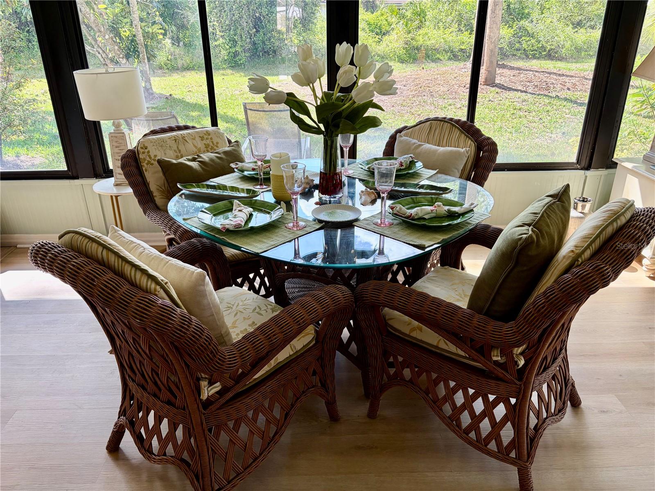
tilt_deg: -23.5
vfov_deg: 53.1
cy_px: 246
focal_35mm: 26
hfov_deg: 67.3
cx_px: 328
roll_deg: +0.2
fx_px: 492
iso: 50
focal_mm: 5.96
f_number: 1.6
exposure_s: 1/140
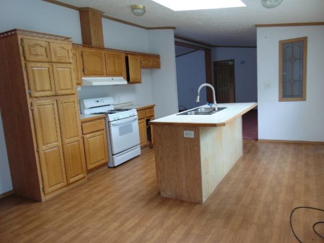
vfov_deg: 54.9
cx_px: 162
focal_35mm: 25
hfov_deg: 69.4
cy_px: 122
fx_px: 234
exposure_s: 1/30
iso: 100
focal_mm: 4.5
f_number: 3
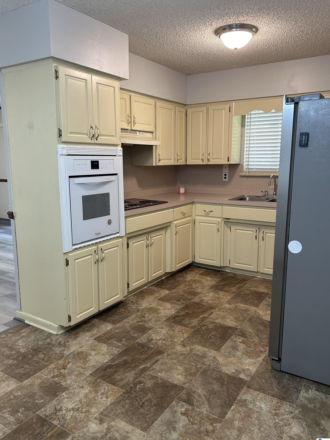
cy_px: 219
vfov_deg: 65.3
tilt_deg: -10.5
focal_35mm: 27
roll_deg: +0.1
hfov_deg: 51.3
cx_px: 169
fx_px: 343
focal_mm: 5.7
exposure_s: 1/60
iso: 100
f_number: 1.5
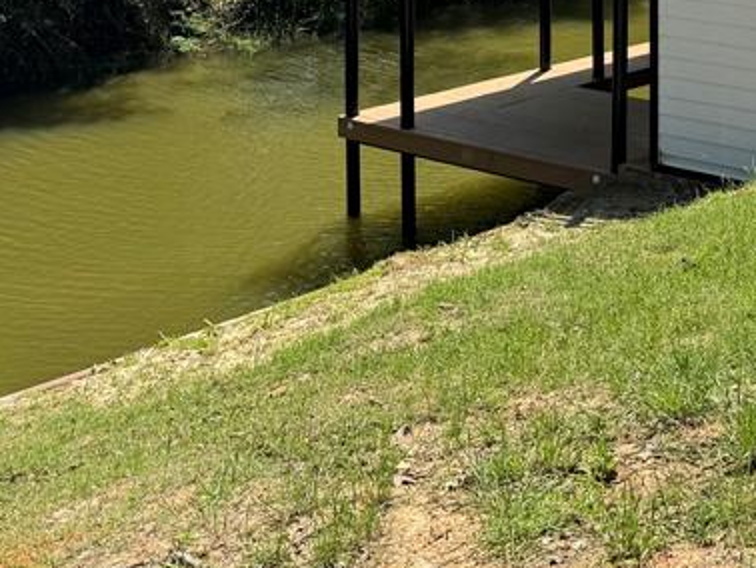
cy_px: -172
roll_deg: -0.5
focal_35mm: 65
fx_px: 1420
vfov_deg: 20.6
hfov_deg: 26.6
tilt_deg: -2.9
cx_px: 894
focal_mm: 6.76
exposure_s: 1/2506
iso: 80
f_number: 1.78
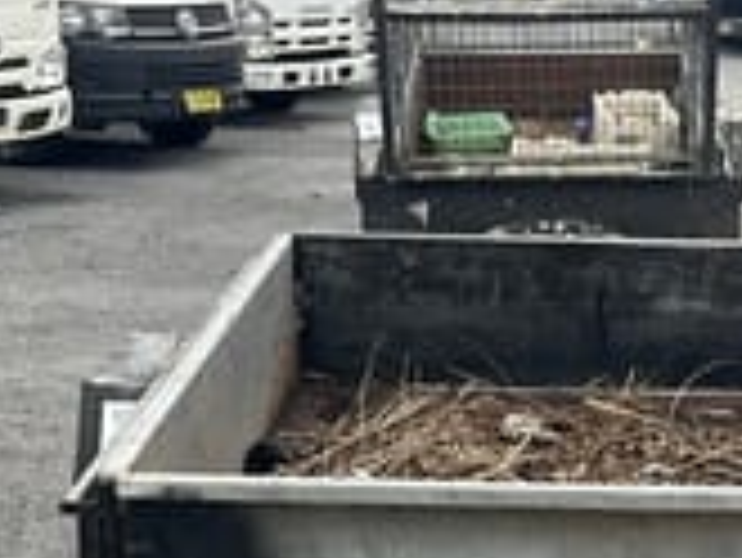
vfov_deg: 15.5
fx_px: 1888
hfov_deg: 21.9
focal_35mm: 88
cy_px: 826
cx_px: 612
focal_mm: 3
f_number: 1.8
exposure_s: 1/241
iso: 20
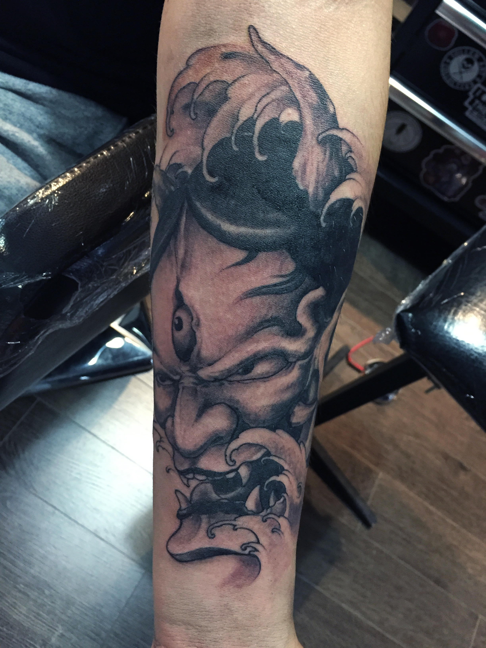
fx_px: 543
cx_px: 243
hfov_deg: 48.2
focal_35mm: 29
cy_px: 324
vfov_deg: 61.7
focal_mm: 4.15
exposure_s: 1/15
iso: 250
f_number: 2.2
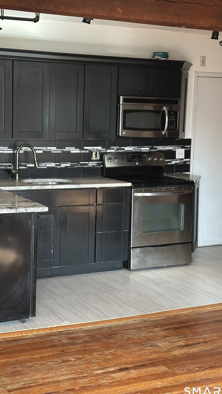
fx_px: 617
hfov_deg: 20.4
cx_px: 84
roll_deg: -2.7
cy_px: 178
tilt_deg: -6.2
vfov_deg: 35.4
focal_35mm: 59
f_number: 1.78
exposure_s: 1/60
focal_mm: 6.86
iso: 125
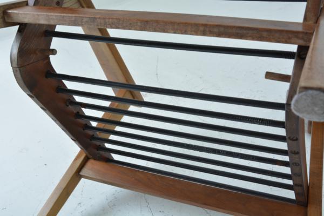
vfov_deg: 26.5
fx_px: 459
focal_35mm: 51
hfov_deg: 38.9
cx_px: 162
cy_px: 108
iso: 400
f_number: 10
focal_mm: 34
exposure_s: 1/125
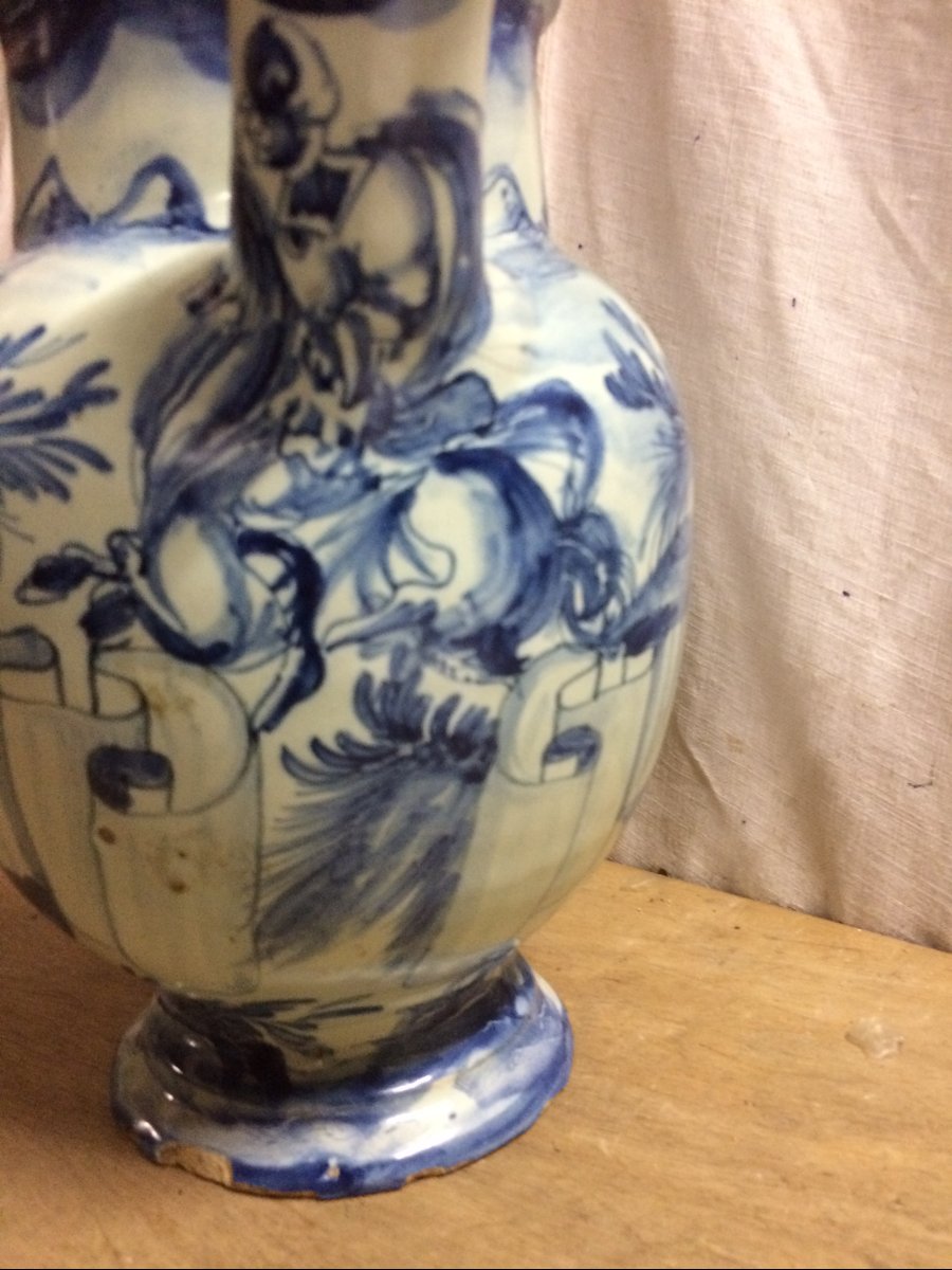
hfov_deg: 48.2
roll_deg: +2.2
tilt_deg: -10.7
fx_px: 1063
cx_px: 476
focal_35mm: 29
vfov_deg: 61.7
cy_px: 635
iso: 400
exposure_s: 1/17
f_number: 2.2
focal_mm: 4.15
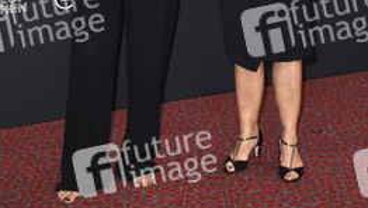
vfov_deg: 14.0
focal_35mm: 84
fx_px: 819
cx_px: 185
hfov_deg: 25.3
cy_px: -46
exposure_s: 1/125
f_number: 6.3
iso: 250
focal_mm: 35
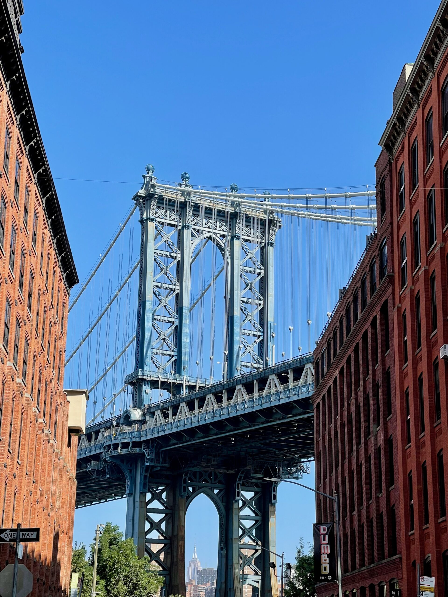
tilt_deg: +17.1
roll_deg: -1.4
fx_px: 1104
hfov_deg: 22.9
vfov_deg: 30.3
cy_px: 298
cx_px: 224
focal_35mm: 64
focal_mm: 7.5
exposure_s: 1/809
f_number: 2.2
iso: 20
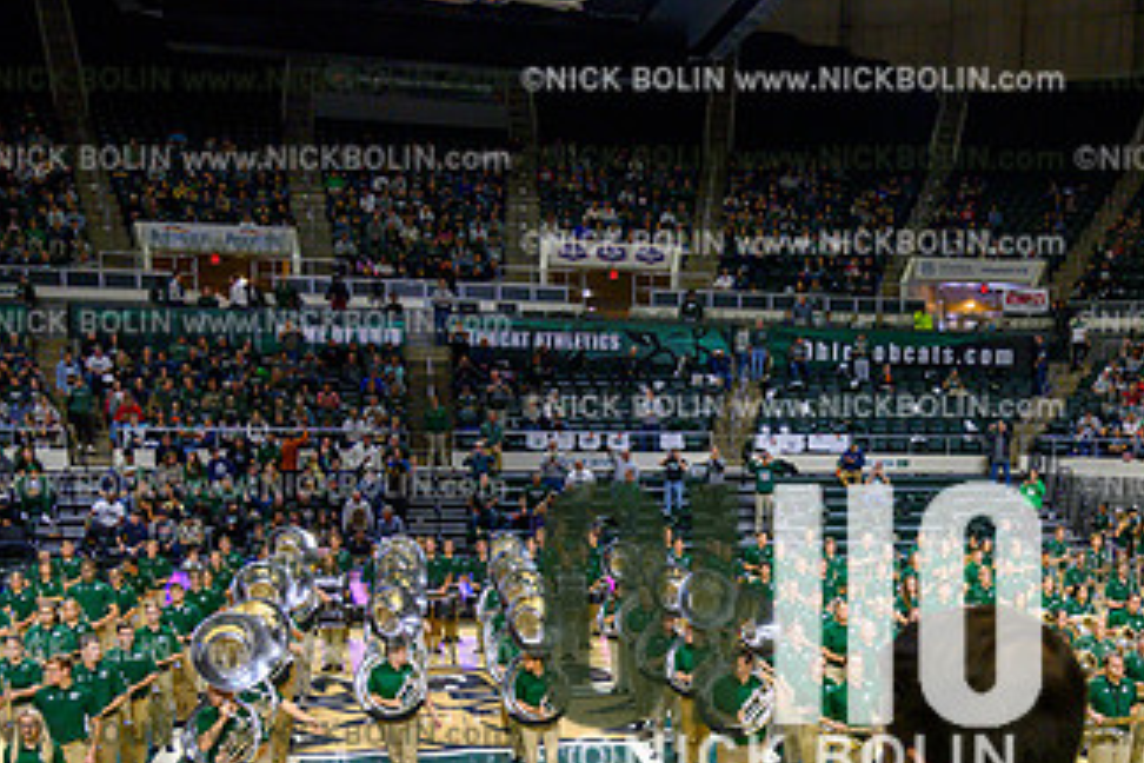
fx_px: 1366
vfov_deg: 30.1
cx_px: 791
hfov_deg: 44.6
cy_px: 652
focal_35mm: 43
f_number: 4.5
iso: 3200
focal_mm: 24
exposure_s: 1/500
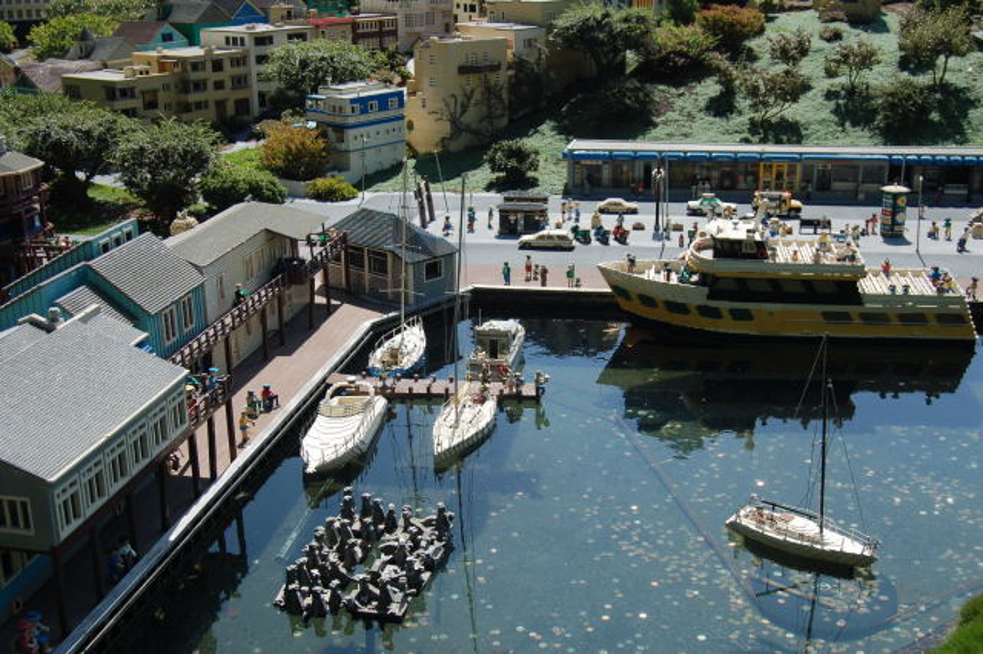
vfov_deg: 29.8
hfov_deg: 43.6
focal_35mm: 45
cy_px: 327
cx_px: 492
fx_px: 1228
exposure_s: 1/160
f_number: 7.1
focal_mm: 30
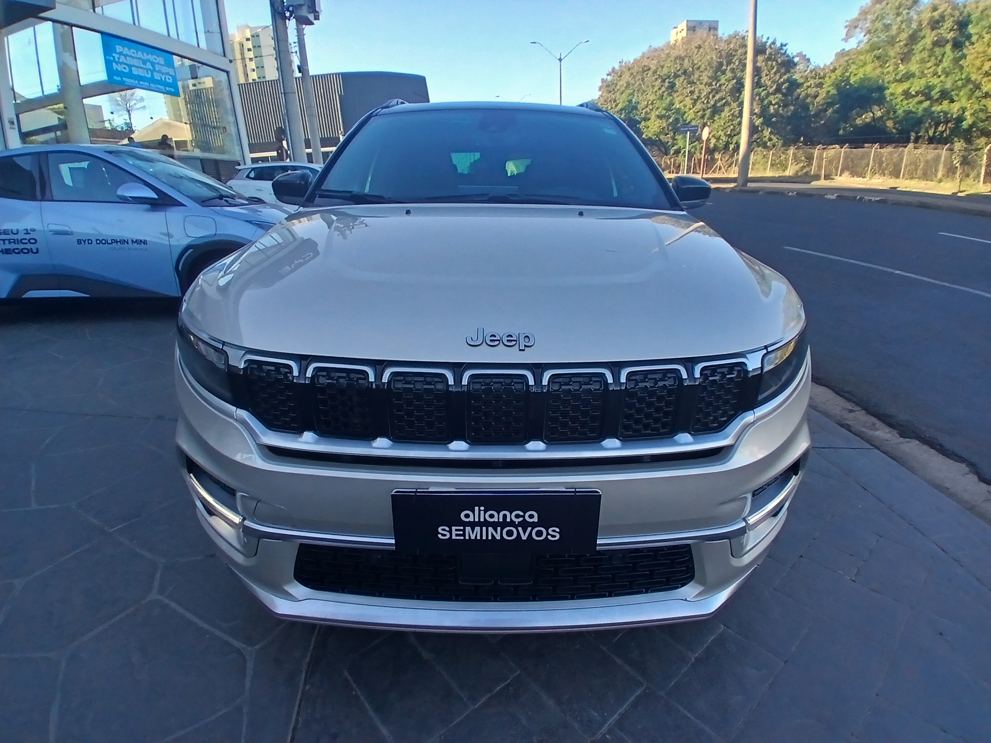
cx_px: 496
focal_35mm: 17
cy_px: 372
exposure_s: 1/219
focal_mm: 1.4
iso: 50
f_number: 2.2
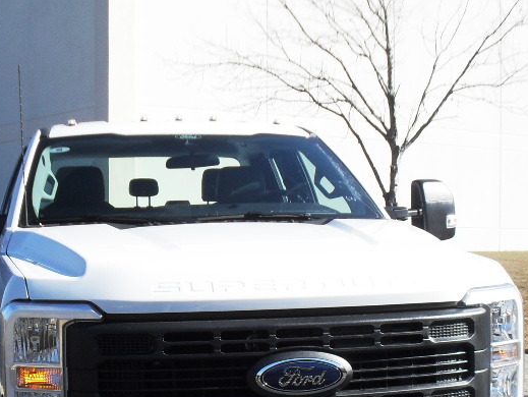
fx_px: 1053
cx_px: 229
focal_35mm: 69
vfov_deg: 21.0
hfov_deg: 28.1
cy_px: 325
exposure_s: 1/125
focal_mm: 6.3
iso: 100
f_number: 8.4
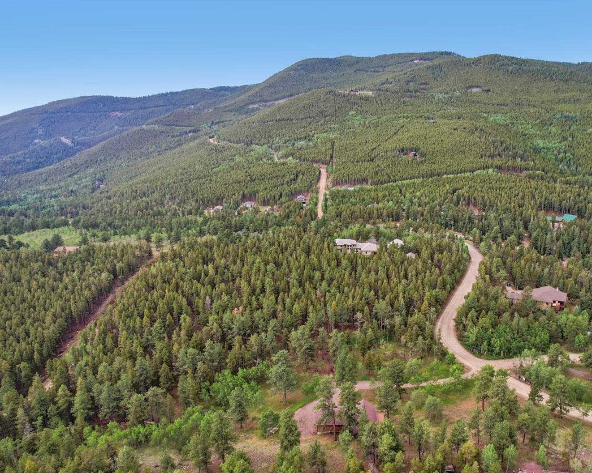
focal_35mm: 25
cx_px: 341
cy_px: 238
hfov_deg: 67.7
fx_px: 438
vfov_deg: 56.8
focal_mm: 8.4
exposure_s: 1/40
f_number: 2.8
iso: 110
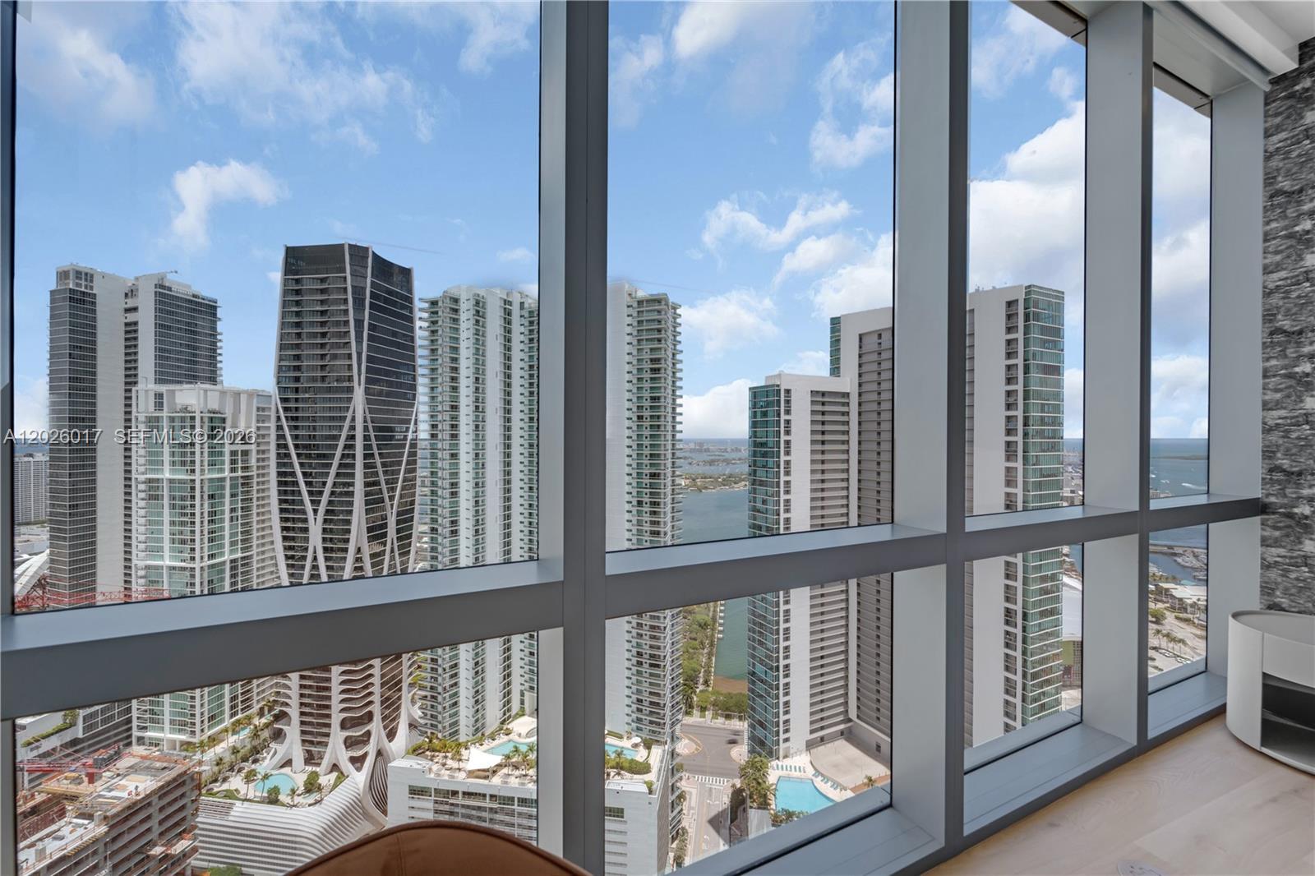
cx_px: 658
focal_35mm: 14
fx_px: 511
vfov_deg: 81.2
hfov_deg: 104.3
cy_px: 438
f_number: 8
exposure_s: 1/100
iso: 250
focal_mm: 14
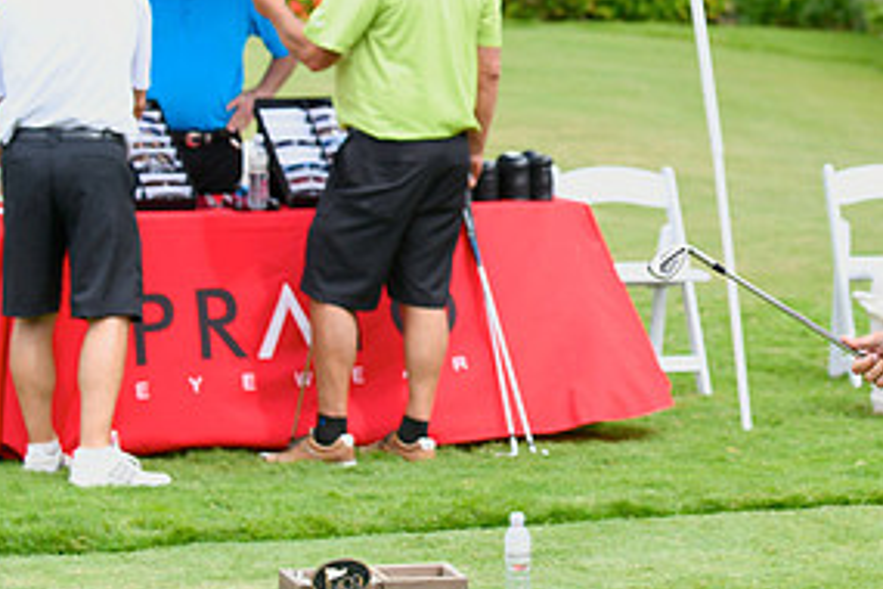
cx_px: 756
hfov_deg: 12.5
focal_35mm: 163
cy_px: 98
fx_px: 3998
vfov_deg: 8.4
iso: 400
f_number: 4.5
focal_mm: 80
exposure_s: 1/1000
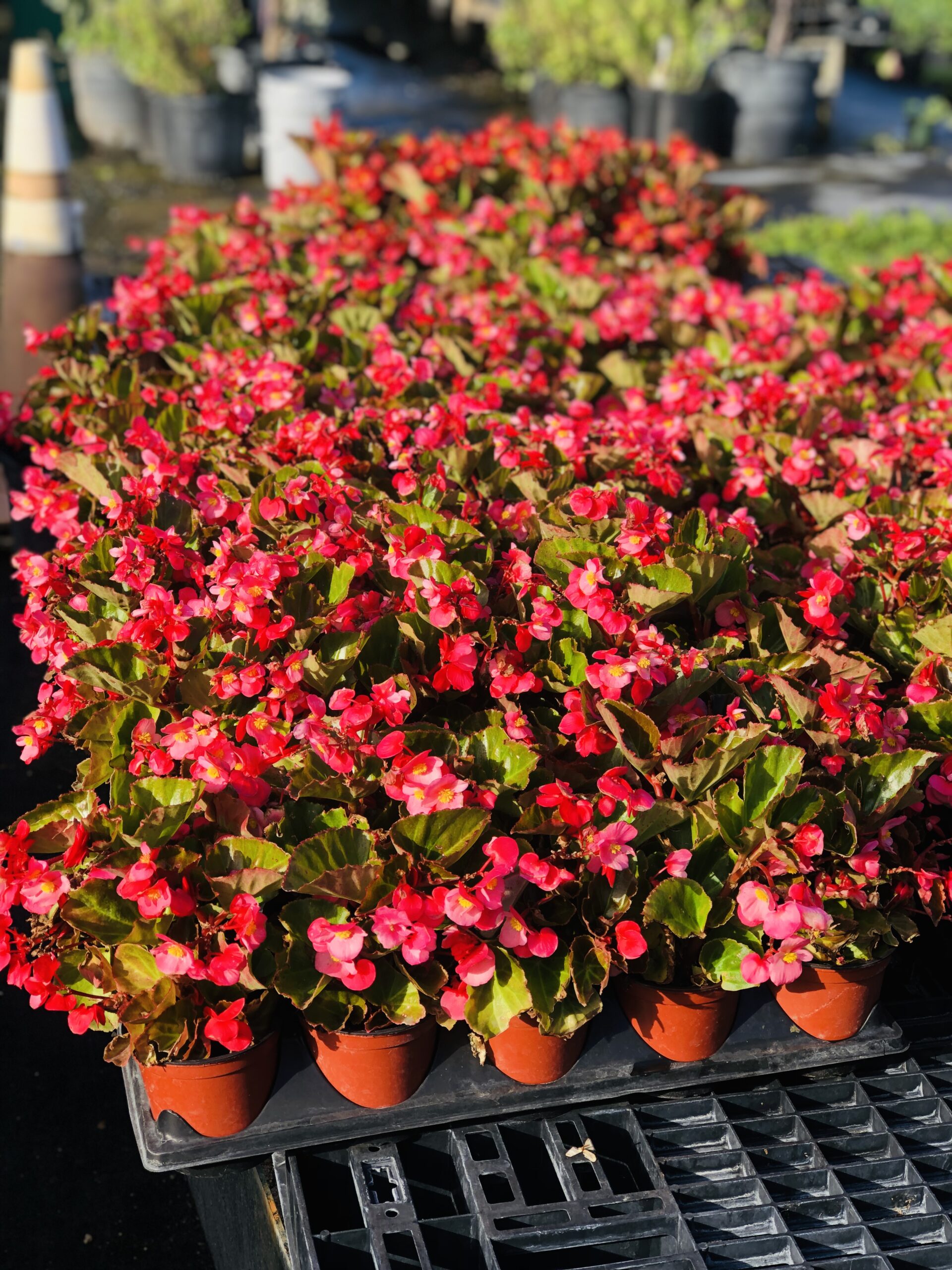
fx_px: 2090
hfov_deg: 25.7
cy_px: 635
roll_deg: -1.3
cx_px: 476
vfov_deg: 33.8
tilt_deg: -20.8
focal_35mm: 57
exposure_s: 1/141
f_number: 2.8
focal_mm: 6.6
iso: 20
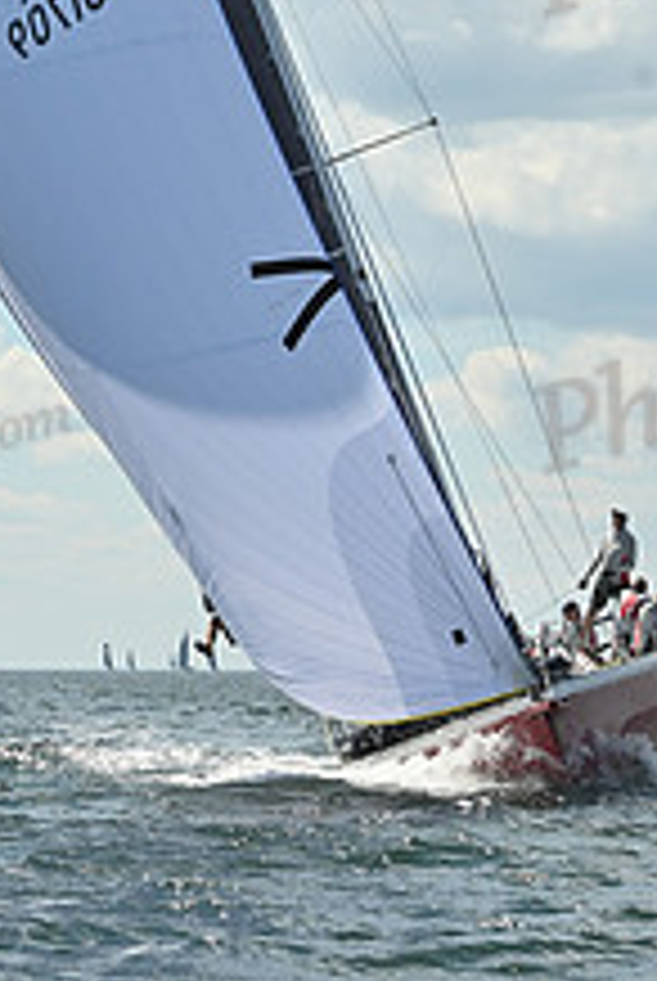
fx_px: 5075
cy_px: -270
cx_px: 304
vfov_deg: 10.8
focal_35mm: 186
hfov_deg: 7.4
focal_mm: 70
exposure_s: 1/1000
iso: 250
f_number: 10
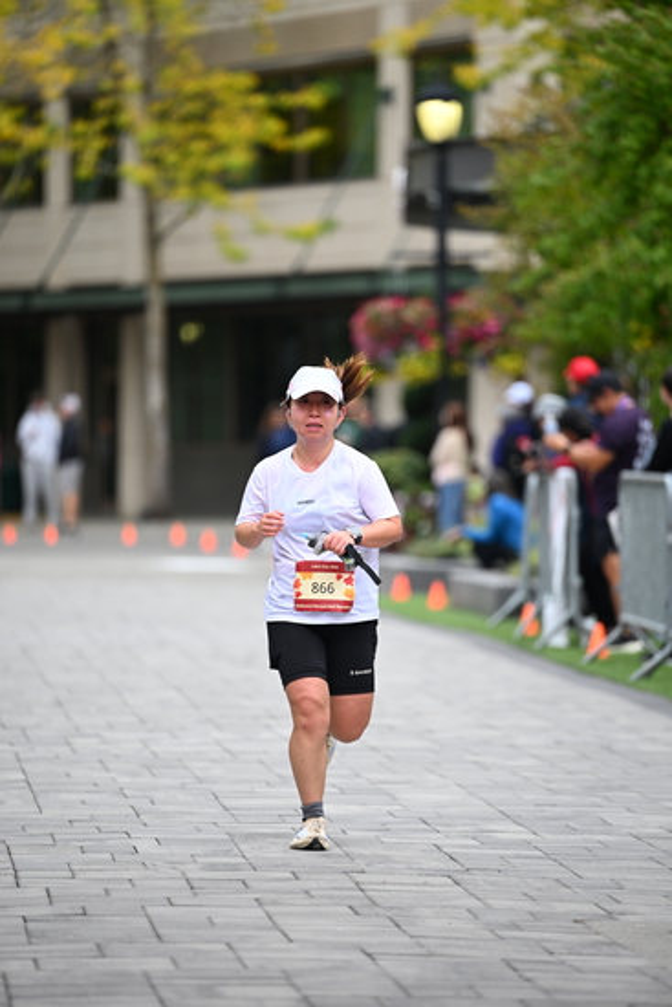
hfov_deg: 6.9
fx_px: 5596
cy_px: 504
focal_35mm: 200
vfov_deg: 10.3
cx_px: 336
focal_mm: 200
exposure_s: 1/2000
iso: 640
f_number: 2.8
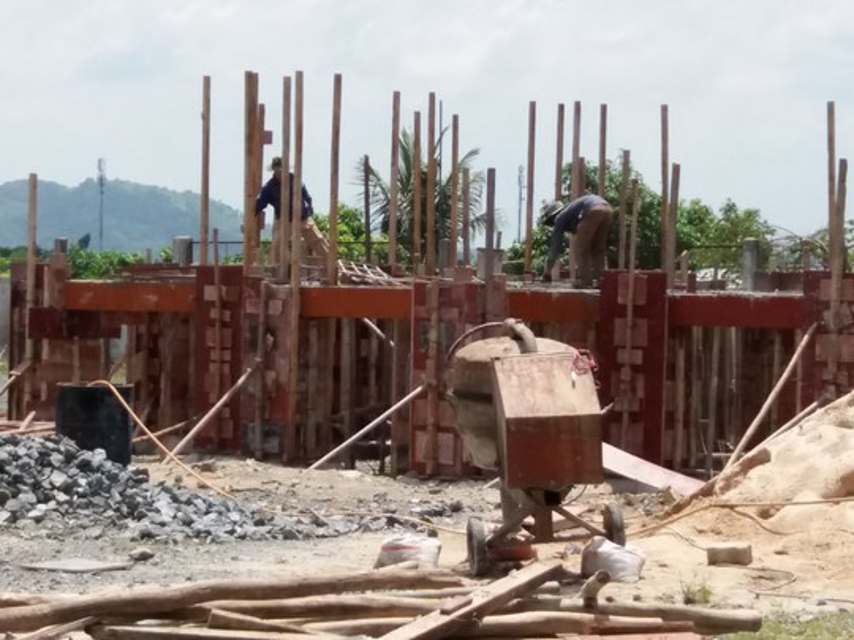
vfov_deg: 49.7
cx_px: 427
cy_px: 320
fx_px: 691
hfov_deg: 63.4
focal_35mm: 28
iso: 64
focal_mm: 3.7
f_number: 1.9
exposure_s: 1/1561
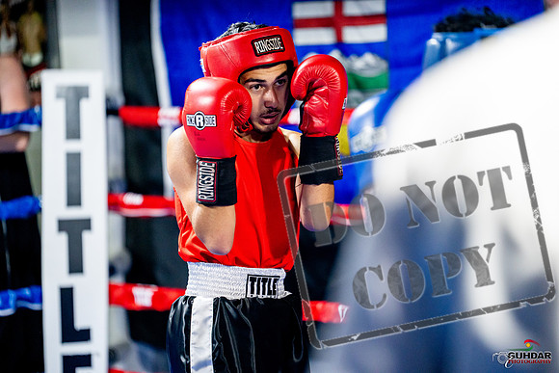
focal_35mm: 150
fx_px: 2330
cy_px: 186
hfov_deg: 13.7
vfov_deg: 9.2
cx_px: 280
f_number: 2
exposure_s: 1/800
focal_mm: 150
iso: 4000
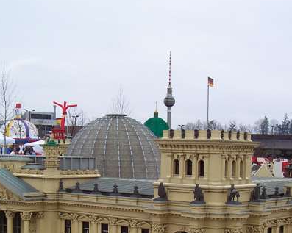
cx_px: 123
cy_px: 201
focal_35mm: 74
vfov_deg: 20.3
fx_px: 639
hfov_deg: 25.7
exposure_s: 1/250
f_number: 5.6
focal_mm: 5.6
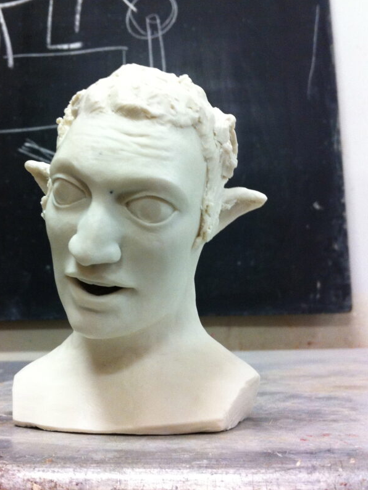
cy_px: 253
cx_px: 140
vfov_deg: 42.1
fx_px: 638
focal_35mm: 45
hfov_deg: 32.0
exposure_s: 1/15
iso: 200
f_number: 2.8
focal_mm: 3.85
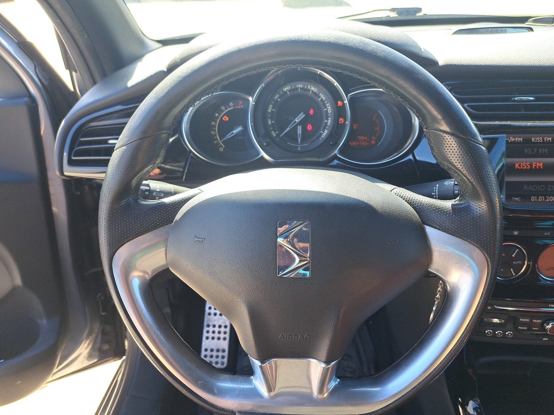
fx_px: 384
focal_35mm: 24
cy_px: 208
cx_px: 277
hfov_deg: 71.6
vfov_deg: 56.8
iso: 50
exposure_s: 1/100
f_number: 1.8
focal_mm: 5.23
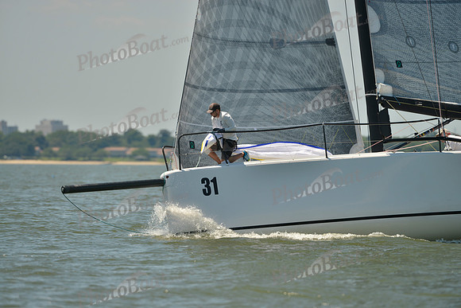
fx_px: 5123
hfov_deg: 5.2
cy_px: 154
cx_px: 230
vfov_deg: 3.4
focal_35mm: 400
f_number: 5.6
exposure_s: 1/1600
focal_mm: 400
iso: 200
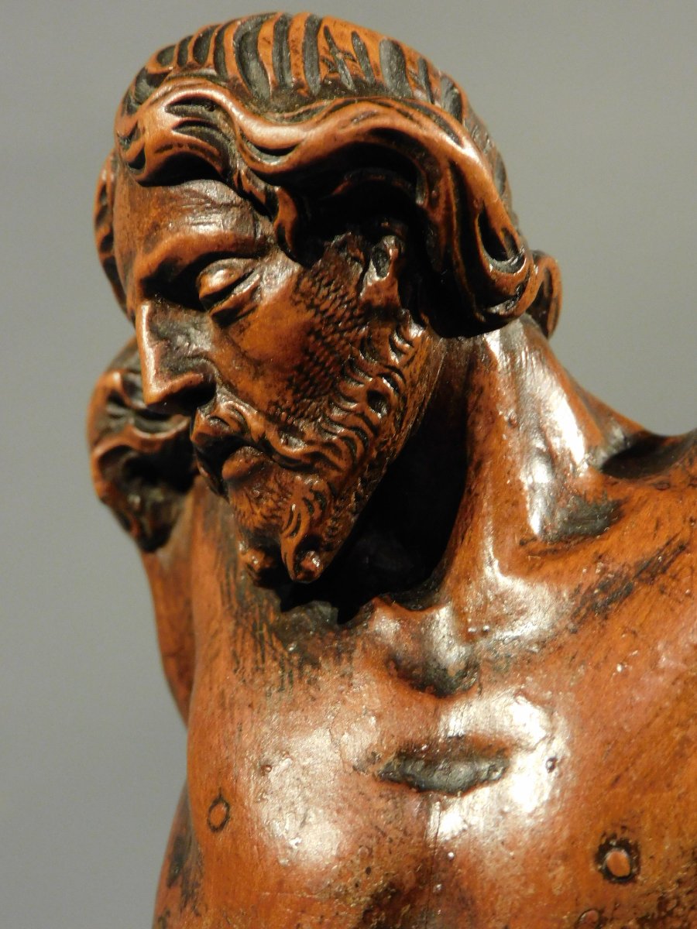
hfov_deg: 22.6
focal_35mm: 65
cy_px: 464
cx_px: 348
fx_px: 1745
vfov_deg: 29.8
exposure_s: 1/20
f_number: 4.2
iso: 400
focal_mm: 11.6
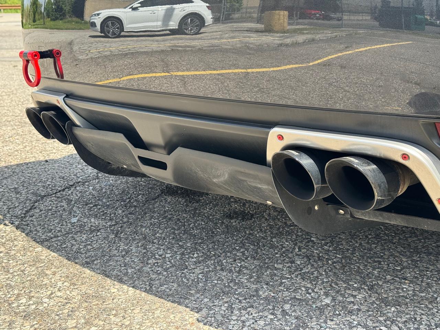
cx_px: 220
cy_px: 165
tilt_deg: -13.6
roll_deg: +0.9
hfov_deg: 39.7
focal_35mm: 48
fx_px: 610
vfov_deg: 30.3
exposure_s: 1/756
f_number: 1.78
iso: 64
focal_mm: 6.76
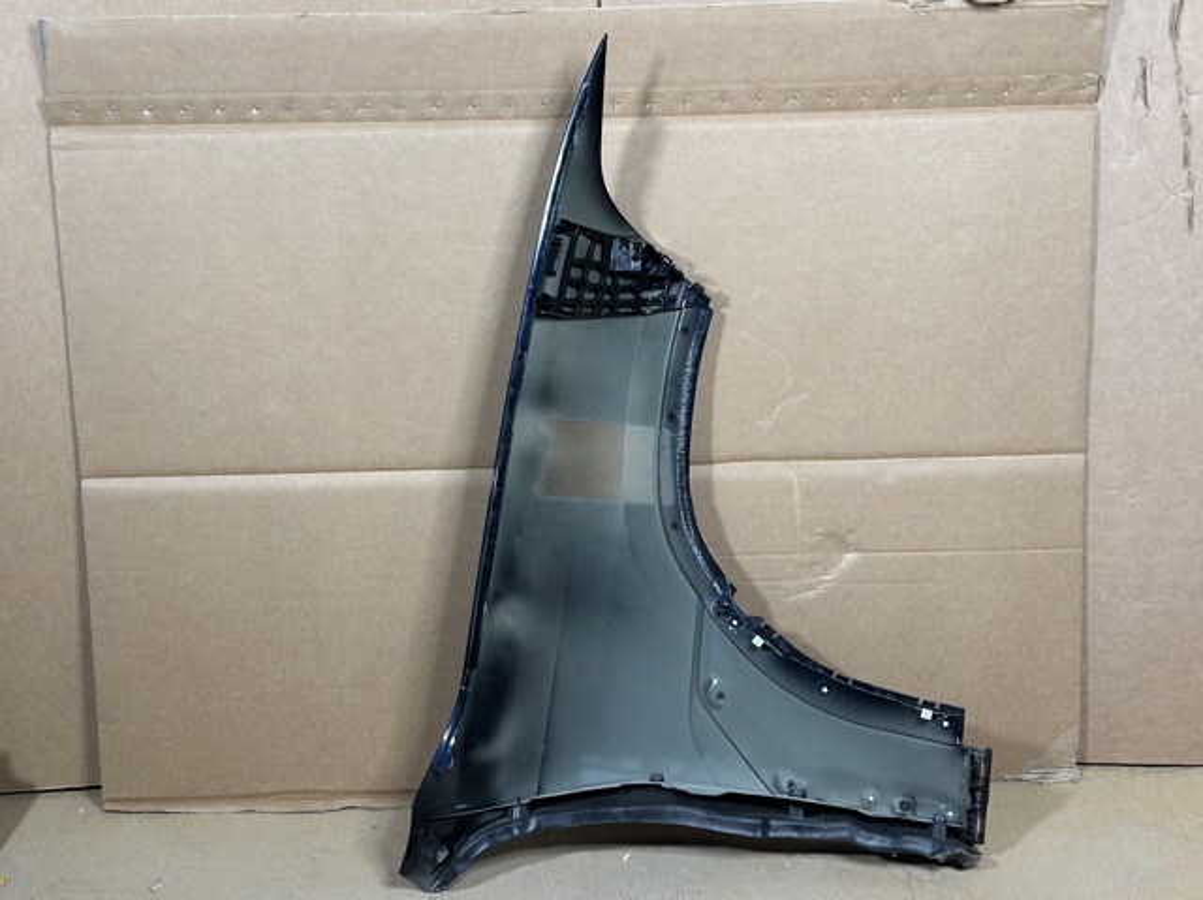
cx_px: 602
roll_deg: +1.6
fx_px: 1667
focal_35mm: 48
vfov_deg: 30.2
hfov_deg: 39.7
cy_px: 450
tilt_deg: -19.4
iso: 160
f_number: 1.78
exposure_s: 1/50
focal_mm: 6.86
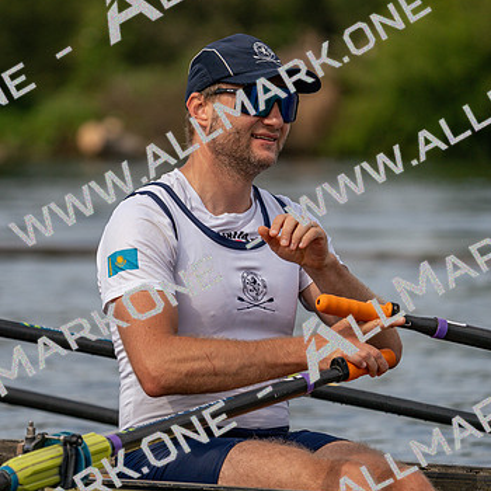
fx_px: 6178
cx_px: 182
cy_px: 250
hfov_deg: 4.6
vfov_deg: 4.6
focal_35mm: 385
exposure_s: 1/1600
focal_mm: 273
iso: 320
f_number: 5.6
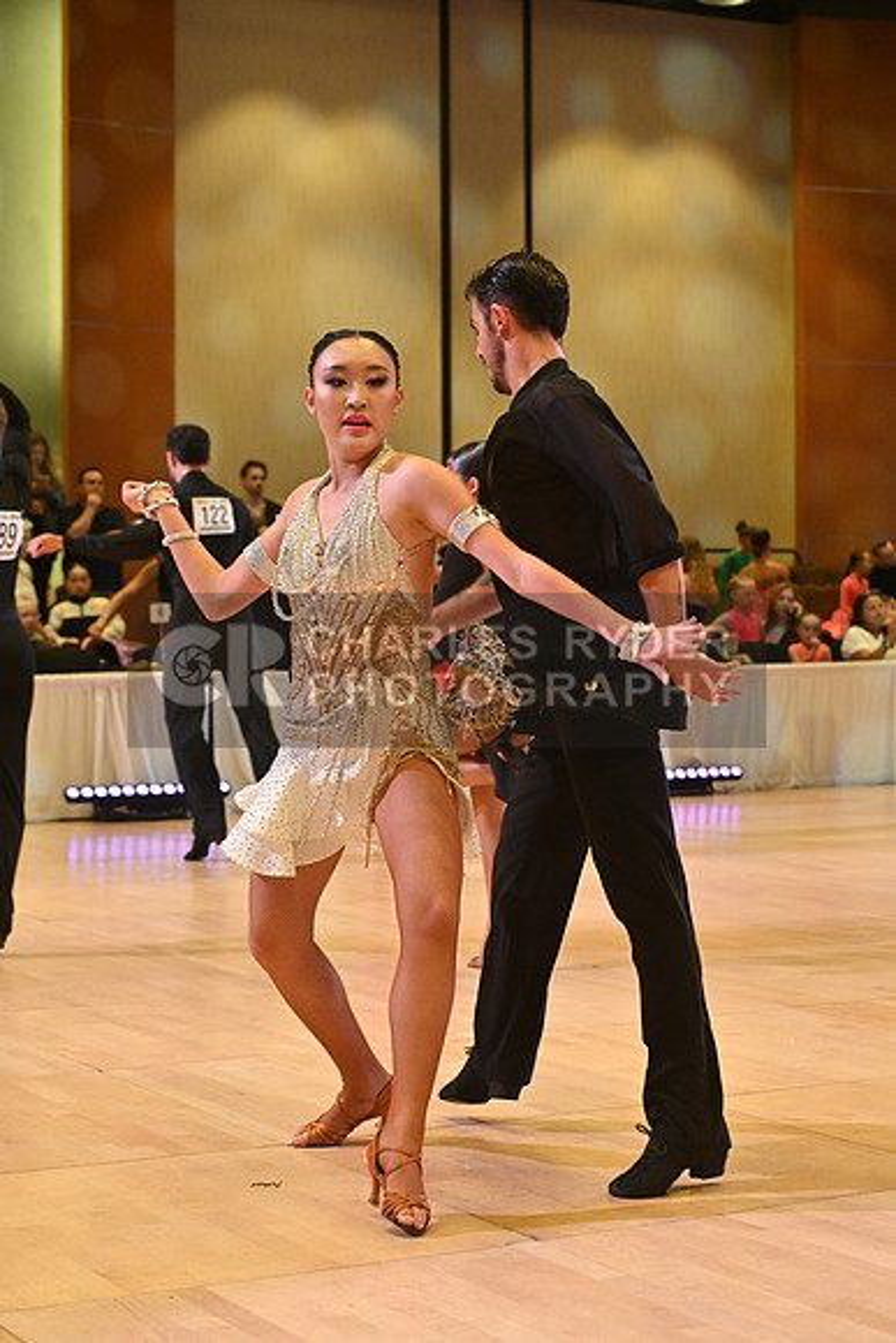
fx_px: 2612
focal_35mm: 70
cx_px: 448
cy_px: 672
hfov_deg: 19.5
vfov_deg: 28.8
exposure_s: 1/400
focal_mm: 70
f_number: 5.6
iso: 4000
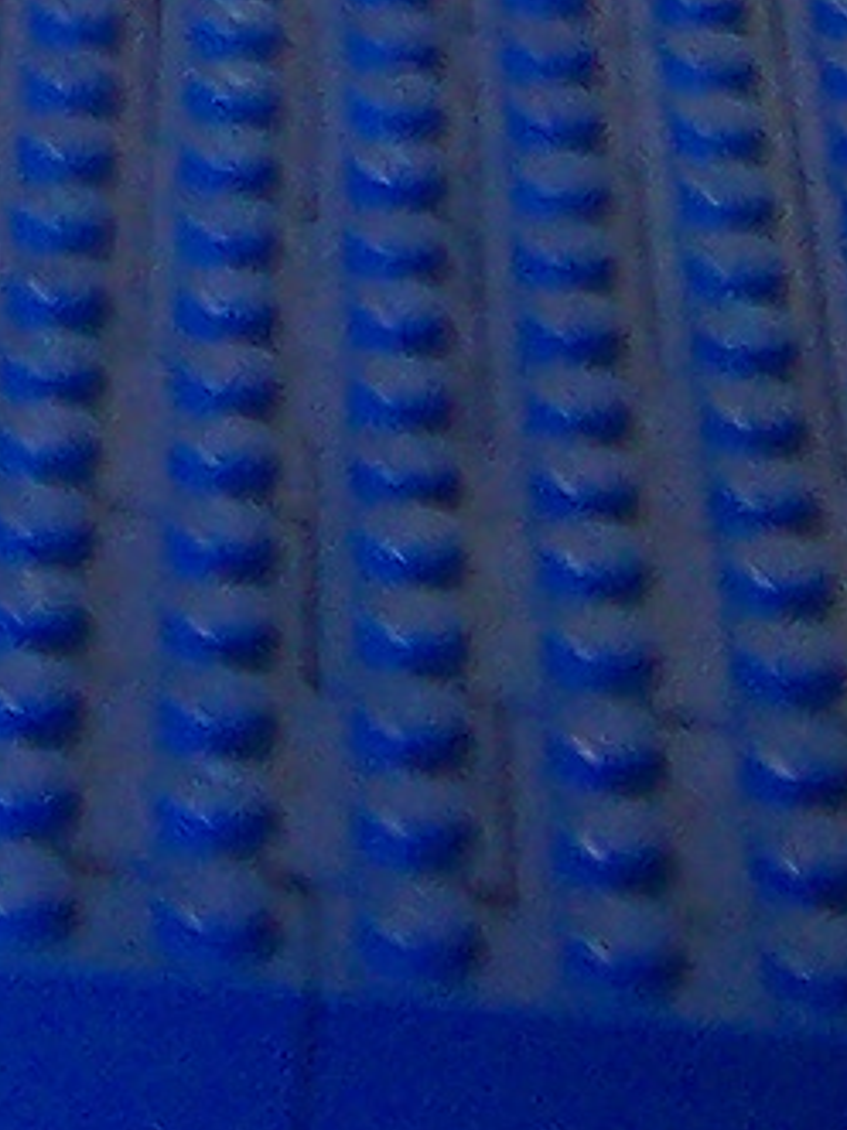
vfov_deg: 8.1
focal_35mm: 227
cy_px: -1560
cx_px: -967
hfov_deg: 6.3
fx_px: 7411
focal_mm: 5.6
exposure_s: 1/15
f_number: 2.8
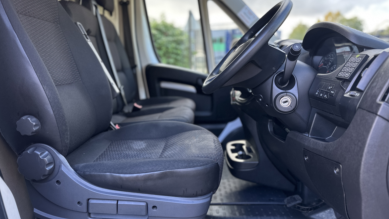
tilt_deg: -12.0
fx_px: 278
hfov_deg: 69.9
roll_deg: +2.1
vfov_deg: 42.8
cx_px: 189
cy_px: 121
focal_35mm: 27
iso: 64
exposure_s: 1/121
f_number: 1.78
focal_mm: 6.86
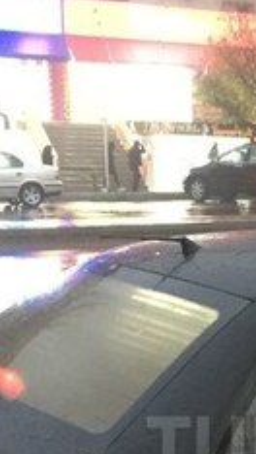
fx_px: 1072
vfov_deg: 23.0
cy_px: 445
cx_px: 345
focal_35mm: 89
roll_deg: -0.9
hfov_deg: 13.1
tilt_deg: -13.3
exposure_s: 1/4
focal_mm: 4.15
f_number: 2.2
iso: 125
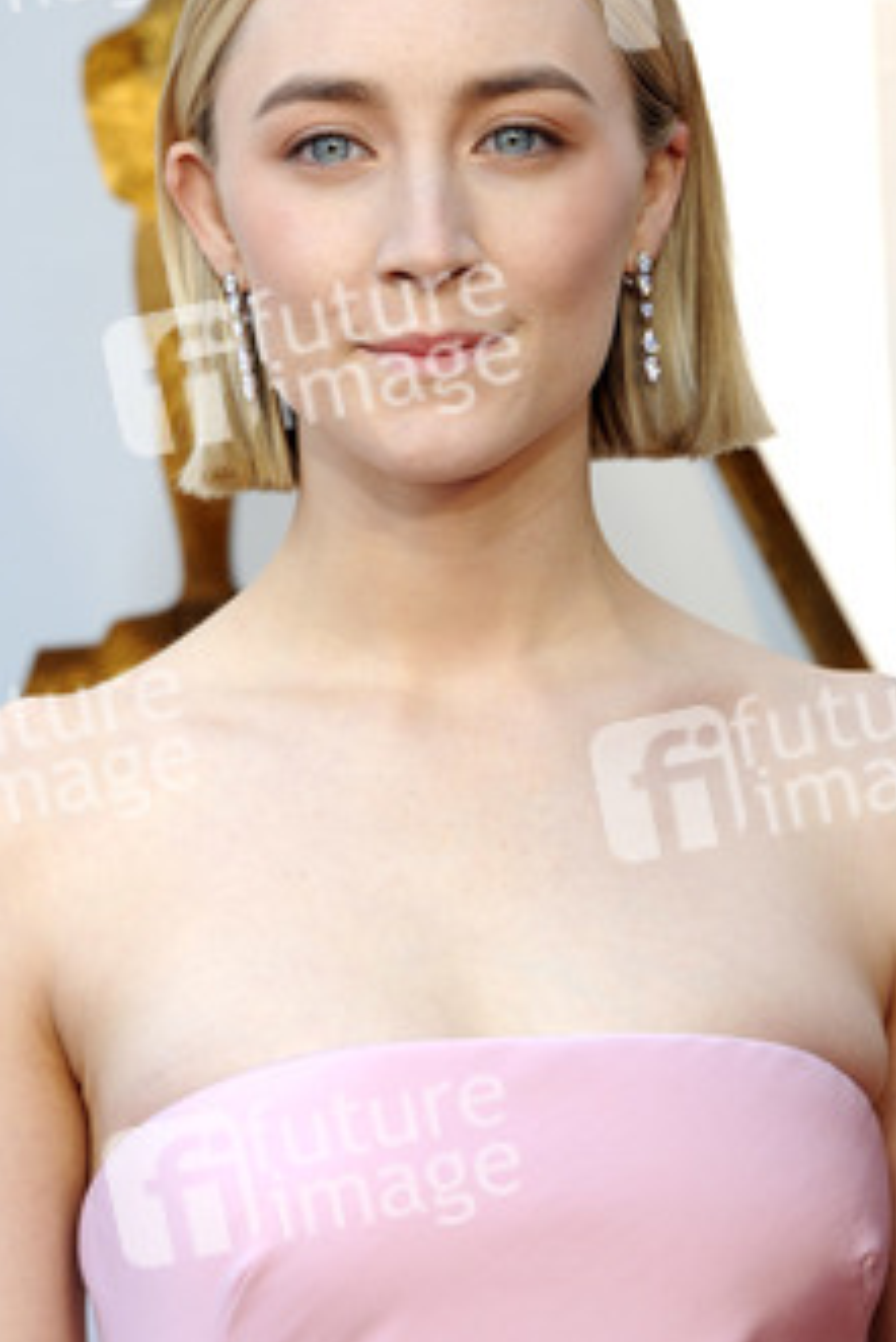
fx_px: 9472
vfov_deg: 8.1
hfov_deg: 5.4
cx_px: 432
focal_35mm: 254
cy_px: 564
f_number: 7.1
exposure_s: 1/250
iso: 1000
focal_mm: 210
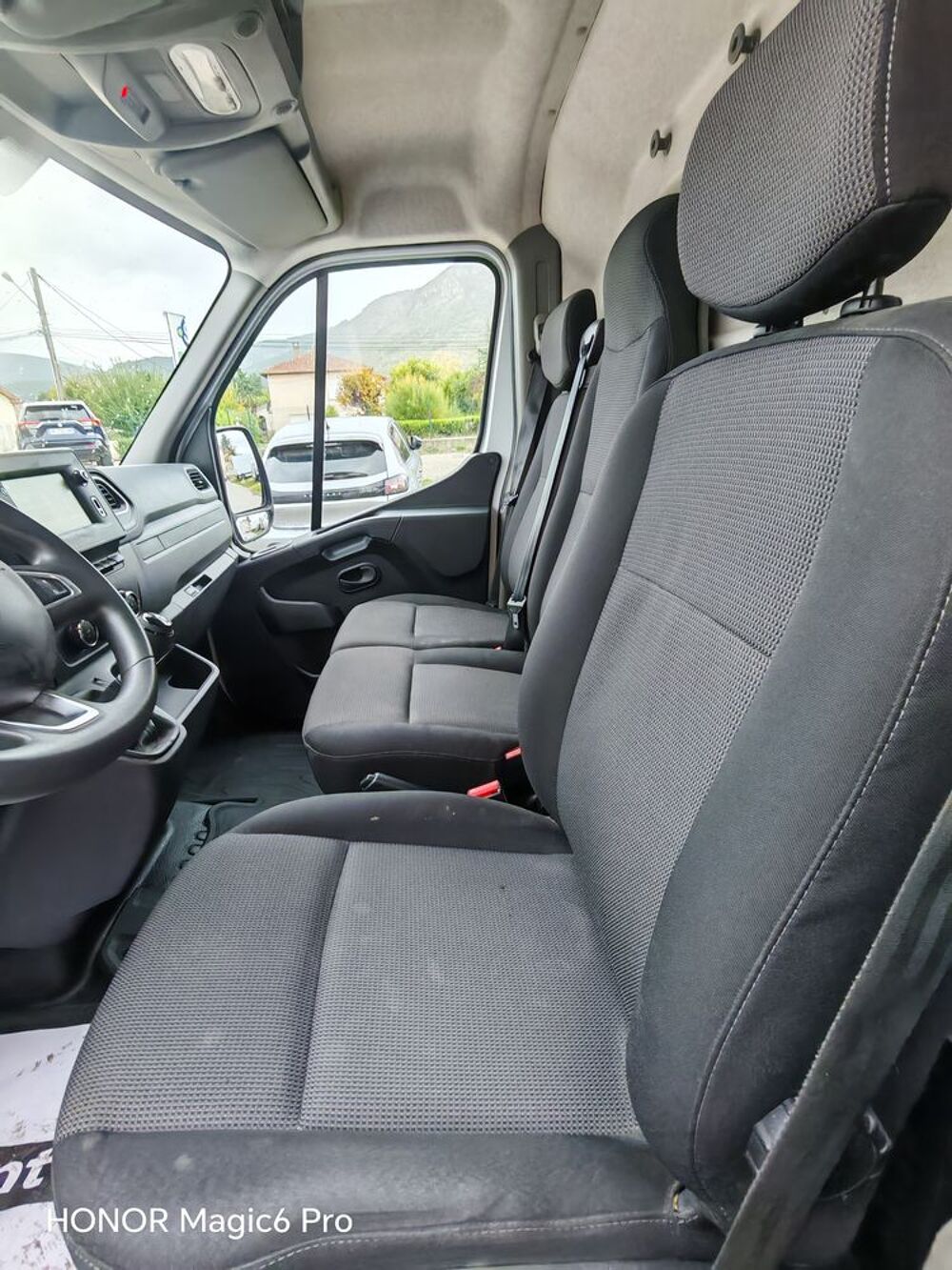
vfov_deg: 91.0
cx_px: 476
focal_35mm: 17
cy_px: 635
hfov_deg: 74.7
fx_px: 623
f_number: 2
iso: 160
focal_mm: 1.82
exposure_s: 1/50
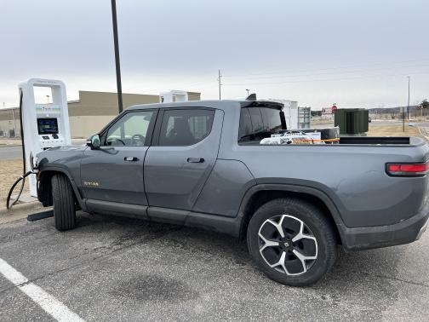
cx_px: 214
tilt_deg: -6.9
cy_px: 161
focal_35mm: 26
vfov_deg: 53.1
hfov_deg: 67.3
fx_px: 322
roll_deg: +1.9
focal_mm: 5.7
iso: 50
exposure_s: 1/2083
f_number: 1.5
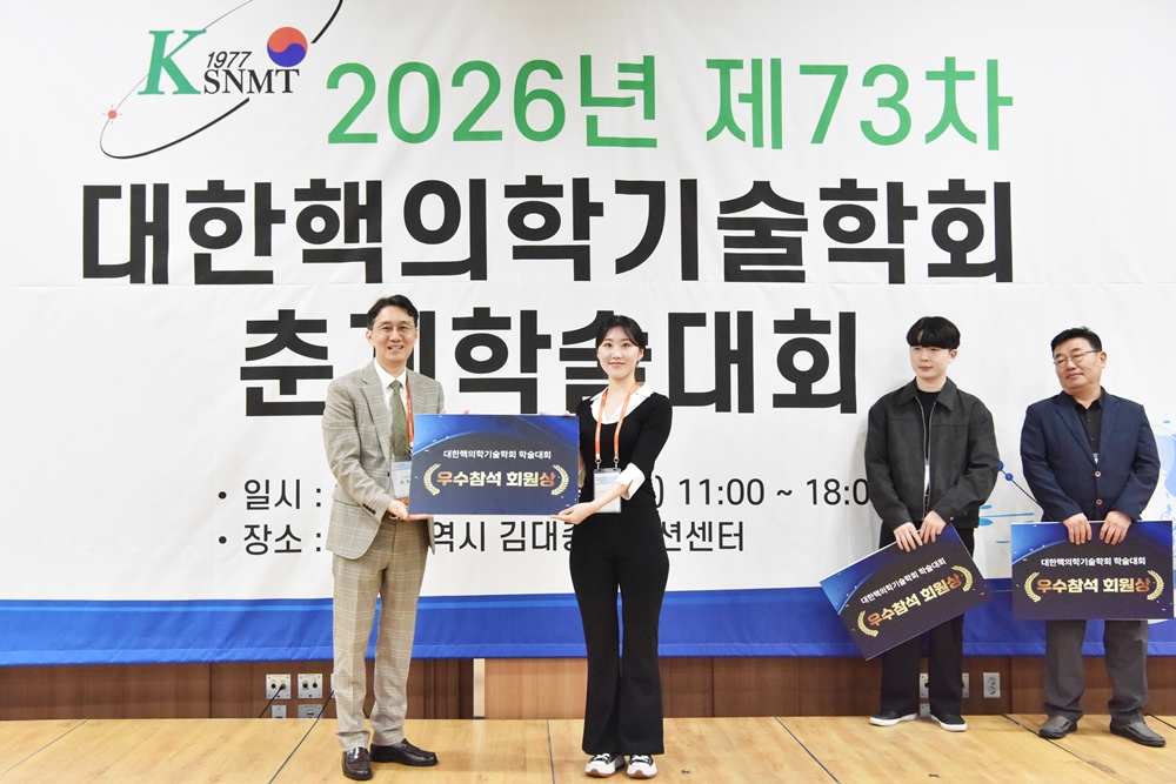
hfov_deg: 54.4
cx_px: 588
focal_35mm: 35
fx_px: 1143
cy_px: 392
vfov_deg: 37.9
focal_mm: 35
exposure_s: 1/200
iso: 6400
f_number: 6.3
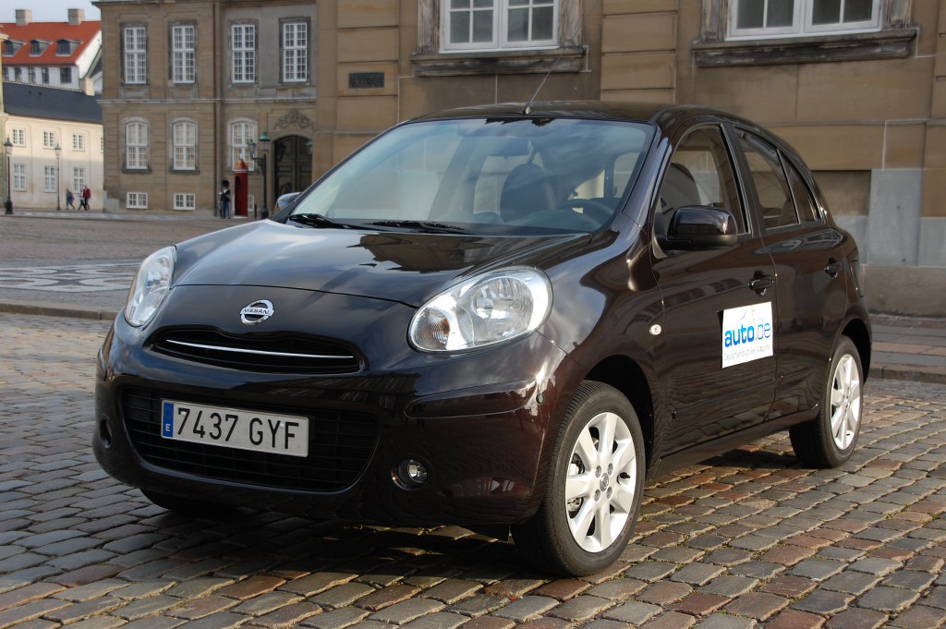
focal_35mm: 60
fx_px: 1575
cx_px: 473
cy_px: 314
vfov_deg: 22.6
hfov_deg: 33.4
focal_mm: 40
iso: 200
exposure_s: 1/200
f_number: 7.1
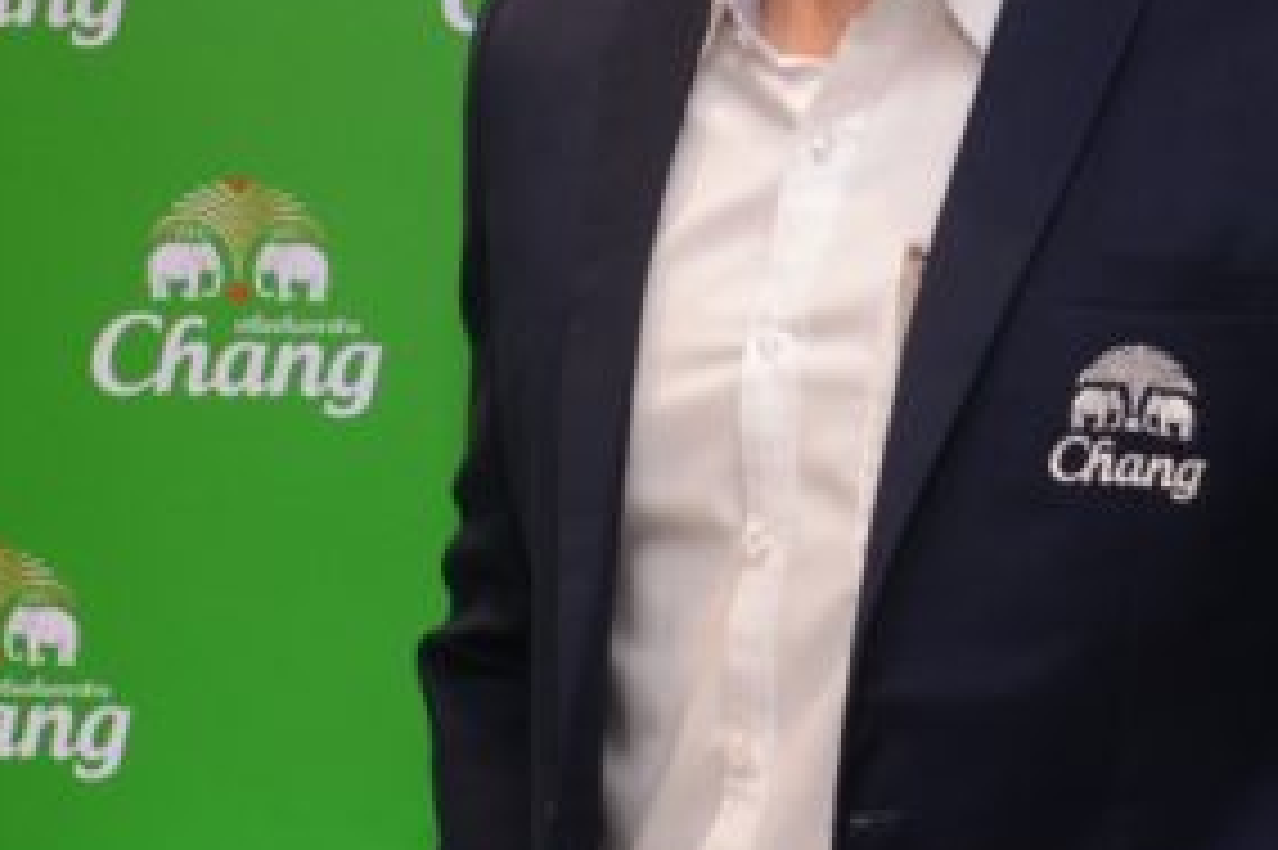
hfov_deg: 14.9
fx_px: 4860
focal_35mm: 137
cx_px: 922
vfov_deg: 10.0
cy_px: 281
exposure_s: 1/100
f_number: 3.5
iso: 1000
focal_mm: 38
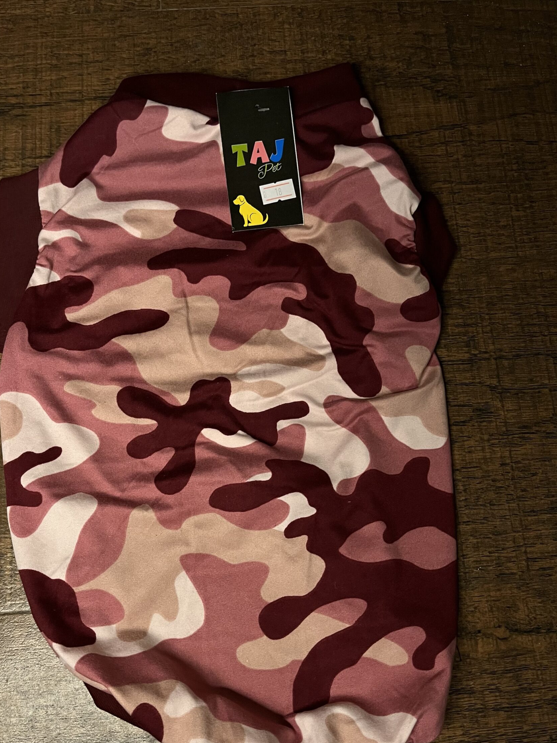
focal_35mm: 30
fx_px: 644
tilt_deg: -77.3
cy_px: 423
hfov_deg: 46.7
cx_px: 238
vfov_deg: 59.7
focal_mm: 5.1
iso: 250
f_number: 1.6
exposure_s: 1/50
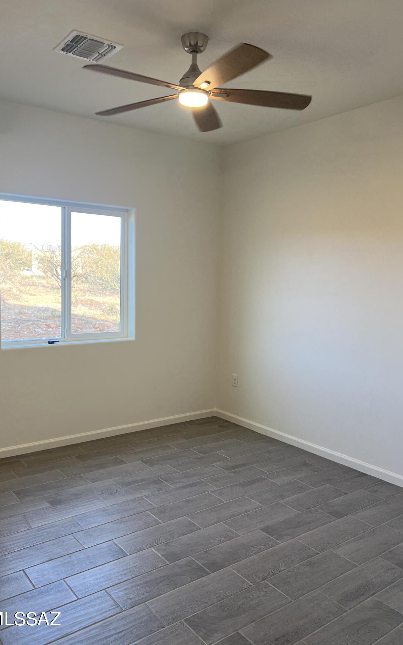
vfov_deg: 66.5
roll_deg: -1.4
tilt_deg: -5.2
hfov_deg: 44.4
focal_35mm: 28
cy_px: 321
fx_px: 492
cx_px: 173
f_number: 1.5
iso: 64
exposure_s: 1/60
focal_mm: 5.7
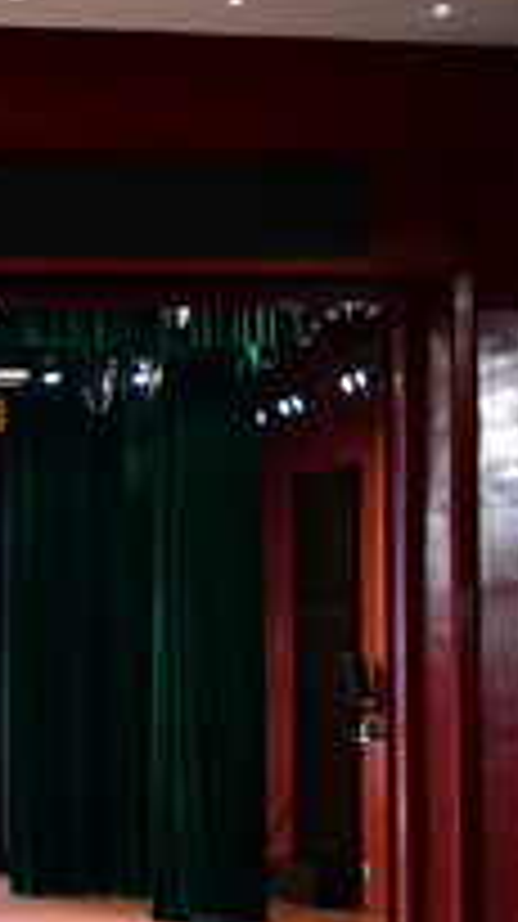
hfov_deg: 11.4
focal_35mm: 95
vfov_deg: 22.4
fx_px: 2325
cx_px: -550
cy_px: 616
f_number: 2.8
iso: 1600
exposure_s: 1/320
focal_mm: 31
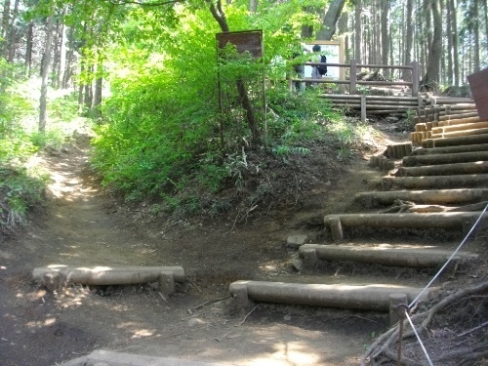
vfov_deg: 44.2
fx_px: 451
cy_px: 183
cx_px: 244
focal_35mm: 32
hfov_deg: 56.8
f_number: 2.9
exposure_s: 1/50
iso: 374
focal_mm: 5.7
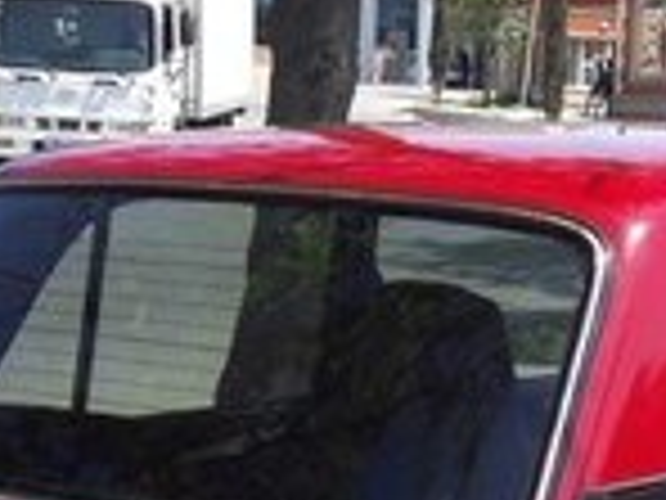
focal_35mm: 125
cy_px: 642
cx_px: 504
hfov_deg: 15.7
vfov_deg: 11.6
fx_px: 2405
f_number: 1.9
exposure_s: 1/851
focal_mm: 3.7
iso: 40
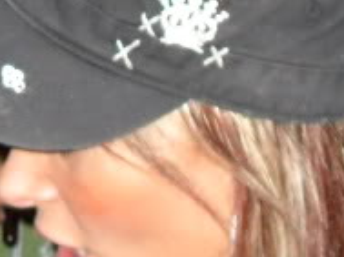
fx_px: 1885
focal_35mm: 190
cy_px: -135
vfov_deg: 7.6
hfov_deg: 10.4
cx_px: 131
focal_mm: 6.2
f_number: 2.8
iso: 200
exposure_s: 1/45
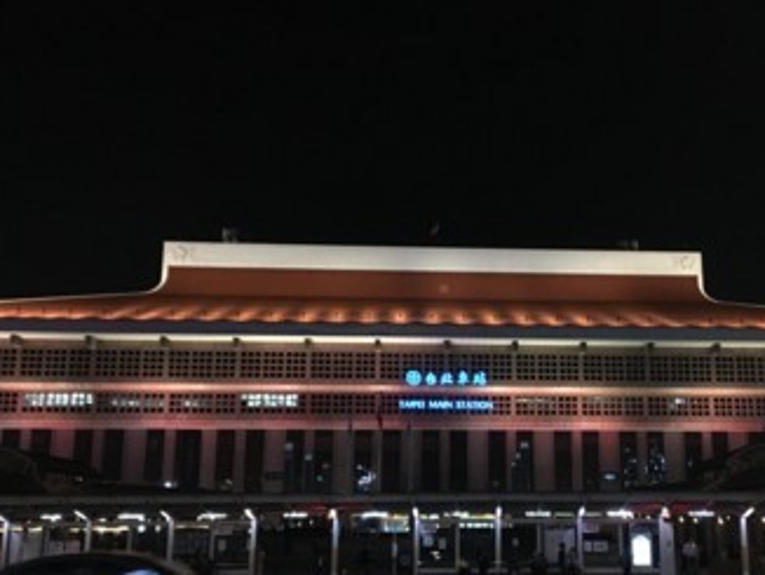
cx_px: 476
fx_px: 885
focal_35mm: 40
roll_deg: -0.6
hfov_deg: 46.4
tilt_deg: +13.7
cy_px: 352
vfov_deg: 35.8
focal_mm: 4.15
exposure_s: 1/15
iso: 200
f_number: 2.2
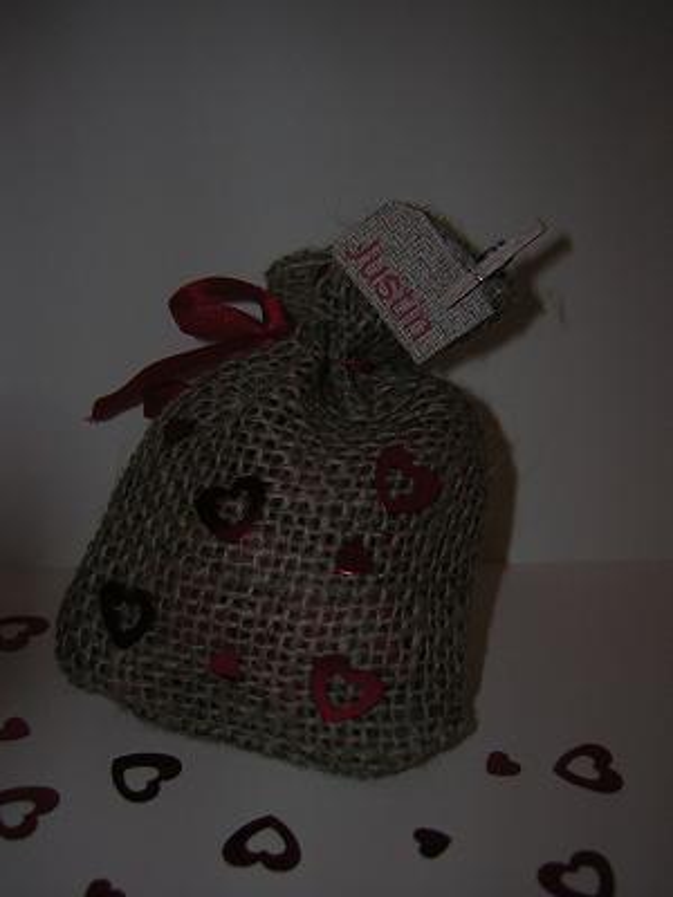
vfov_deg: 46.8
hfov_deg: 36.0
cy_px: 448
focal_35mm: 40
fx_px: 1037
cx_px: 336
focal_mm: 5.2
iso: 50
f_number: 2.7
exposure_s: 1/60.1
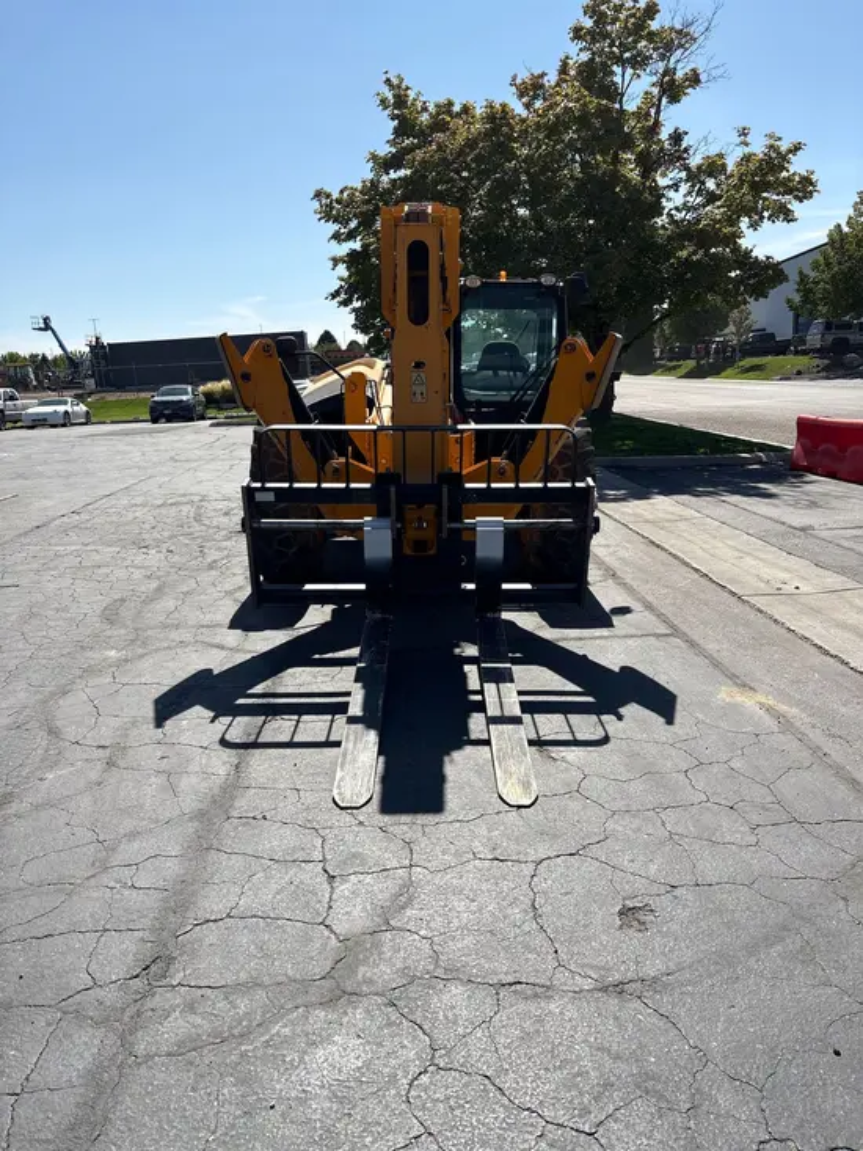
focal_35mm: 26
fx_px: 864
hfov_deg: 53.1
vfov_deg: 67.3
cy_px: 576
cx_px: 432
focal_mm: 5.96
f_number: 1.6
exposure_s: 1/4608
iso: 50
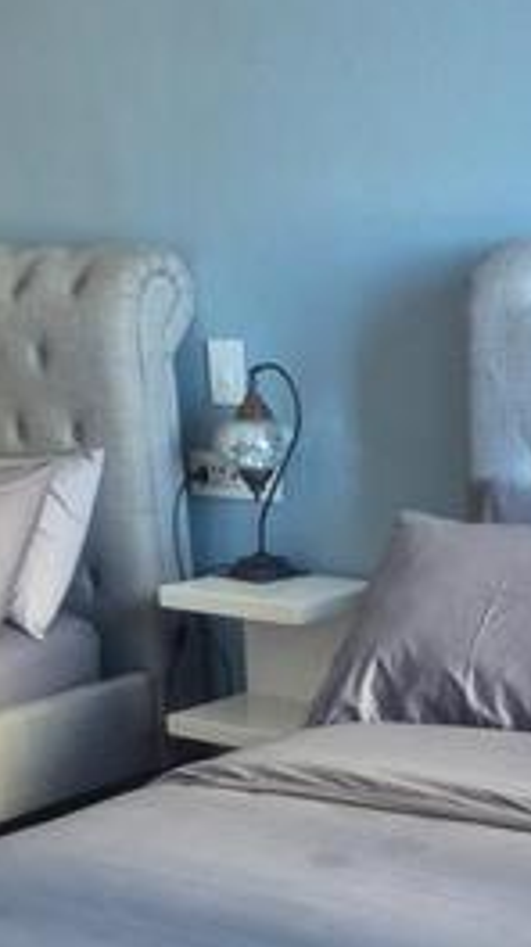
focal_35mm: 76
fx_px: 1907
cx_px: 377
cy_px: 839
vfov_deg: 27.0
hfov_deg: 15.8
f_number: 1.8
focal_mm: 5.4
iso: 320
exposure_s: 1/100
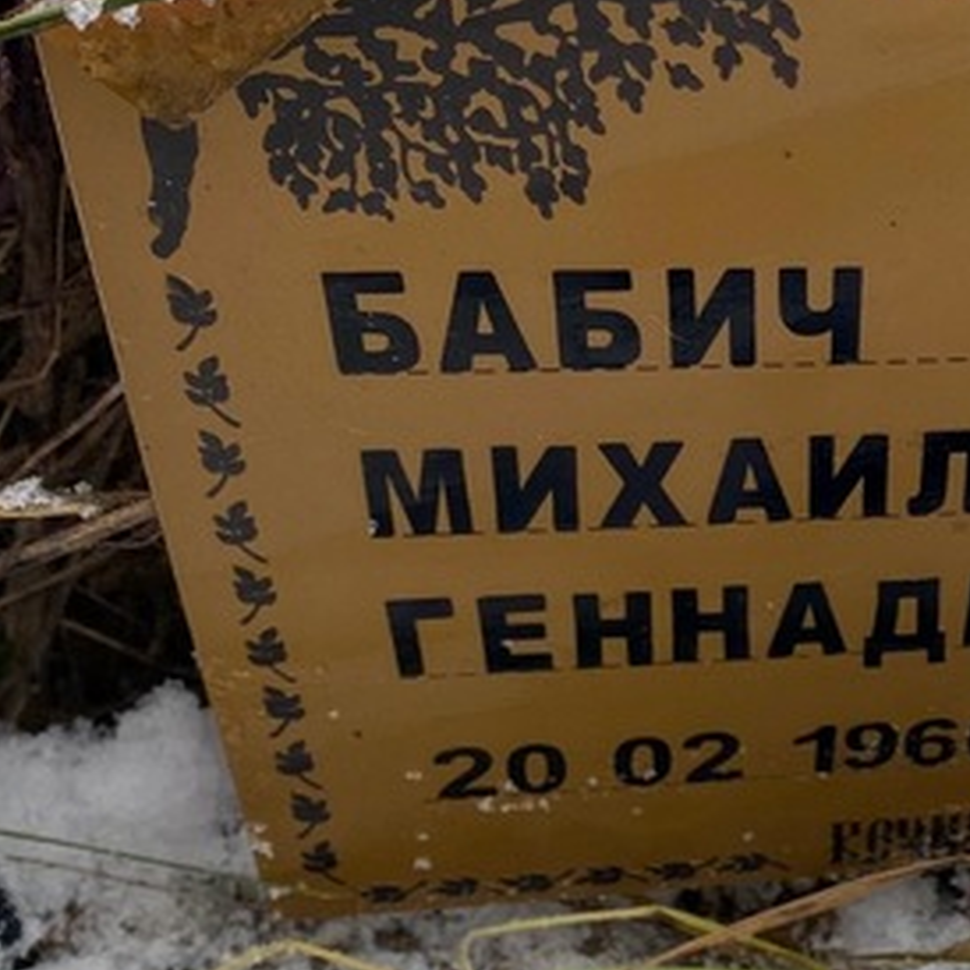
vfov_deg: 25.7
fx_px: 2124
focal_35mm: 67
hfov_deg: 23.9
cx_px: 1097
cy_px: 443
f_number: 1.8
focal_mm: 4.25
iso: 32
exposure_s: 1/283
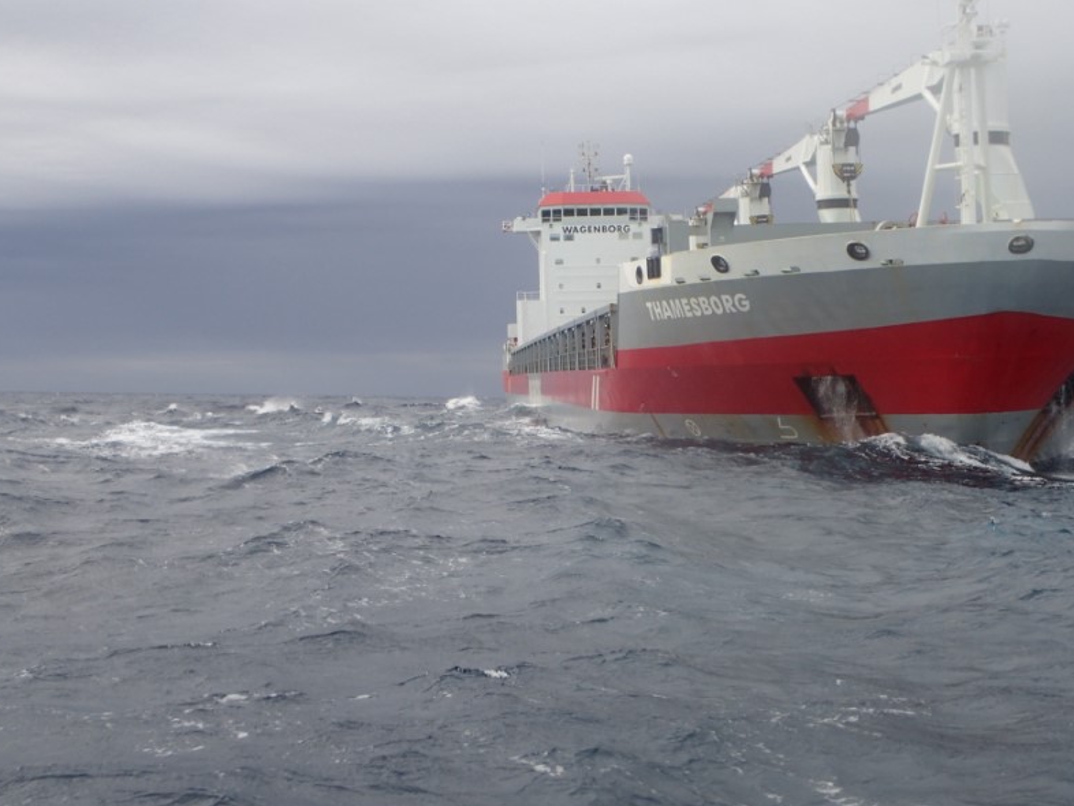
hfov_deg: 34.2
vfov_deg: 26.1
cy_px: 348
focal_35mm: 56
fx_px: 1738
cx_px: 659
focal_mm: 7.86
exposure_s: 1/250
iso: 100
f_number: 4
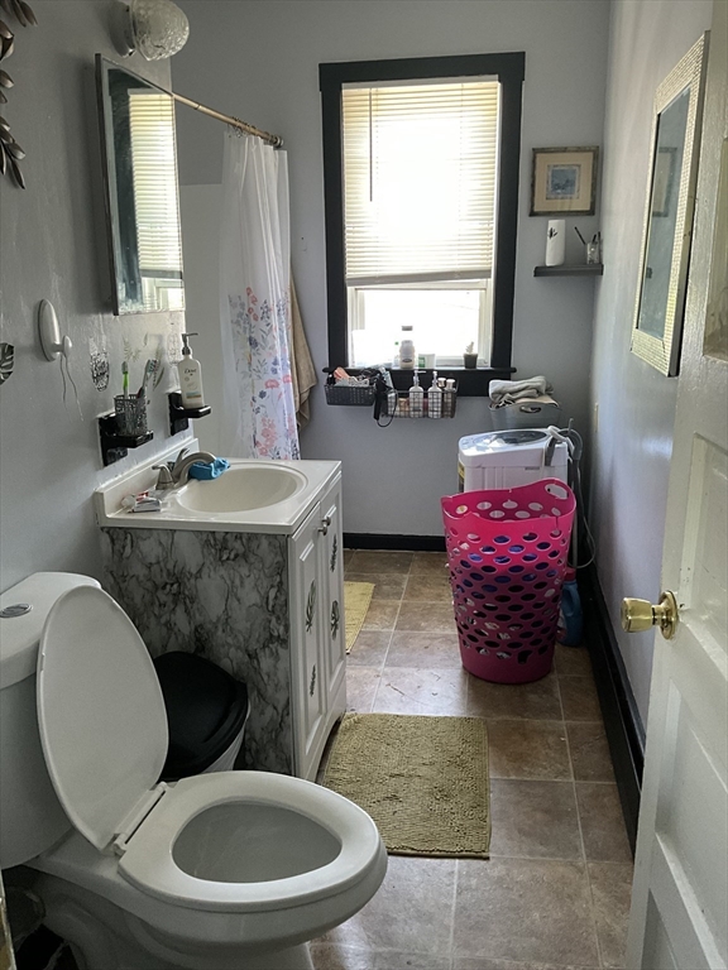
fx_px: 813
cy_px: 485
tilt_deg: -14.7
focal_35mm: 29
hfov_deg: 48.2
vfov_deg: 61.7
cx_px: 364
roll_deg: -0.2
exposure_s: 1/60
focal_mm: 3
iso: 125
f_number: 1.8
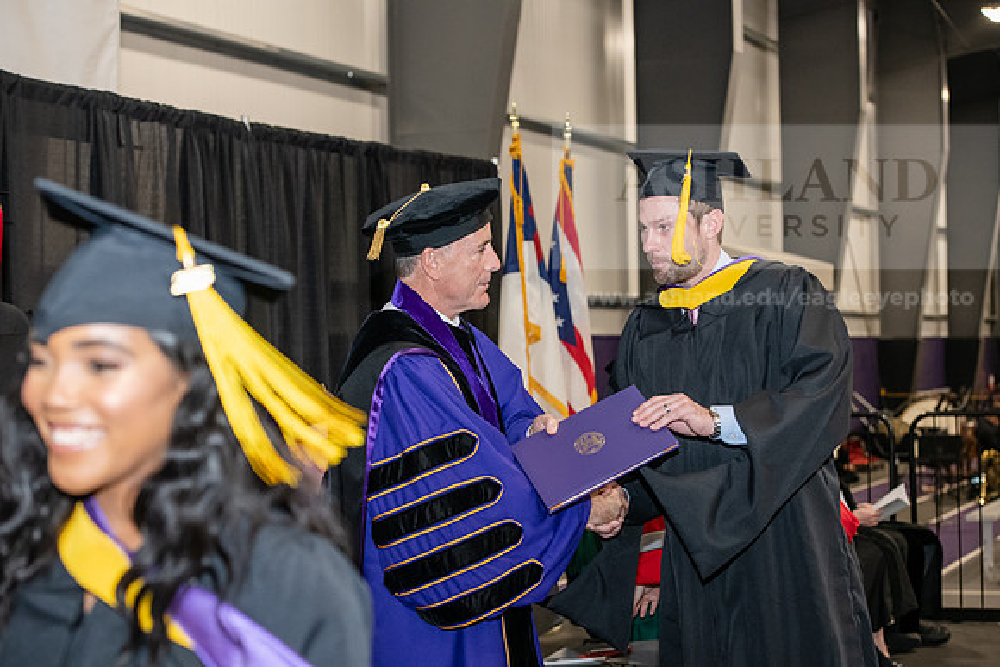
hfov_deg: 28.8
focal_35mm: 70
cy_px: 334
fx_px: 1945
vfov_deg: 19.5
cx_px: 500
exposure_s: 1/200
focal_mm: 70
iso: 2500
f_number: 5
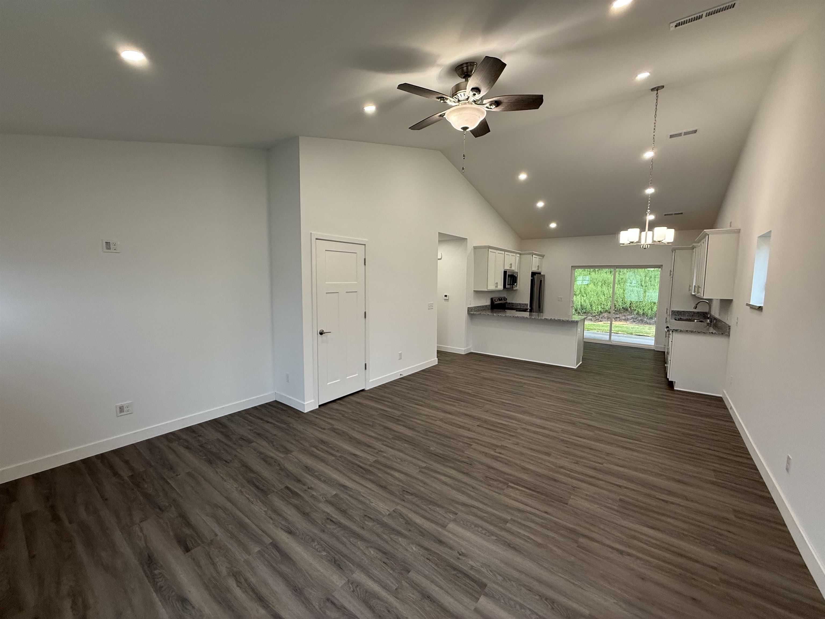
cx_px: 412
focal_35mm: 14
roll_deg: -0.5
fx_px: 334
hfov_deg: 102.1
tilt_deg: -5.7
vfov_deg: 85.7
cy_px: 310
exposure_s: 1/120
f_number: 2.2
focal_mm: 2.22
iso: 200
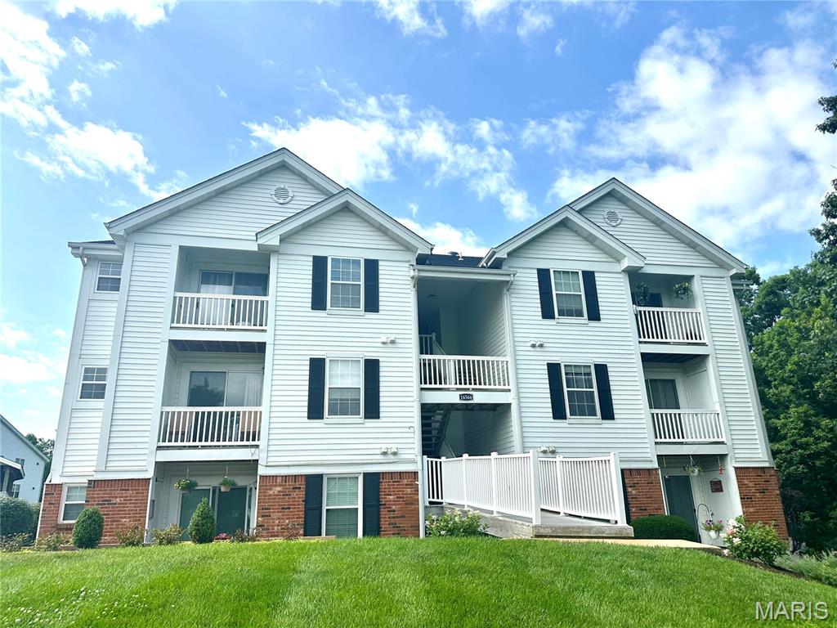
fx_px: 580
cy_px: 314
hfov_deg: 71.6
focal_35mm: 24
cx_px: 418
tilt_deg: +17.0
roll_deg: +1.9
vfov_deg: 56.8
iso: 80
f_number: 1.78
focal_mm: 6.86
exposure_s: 1/4762
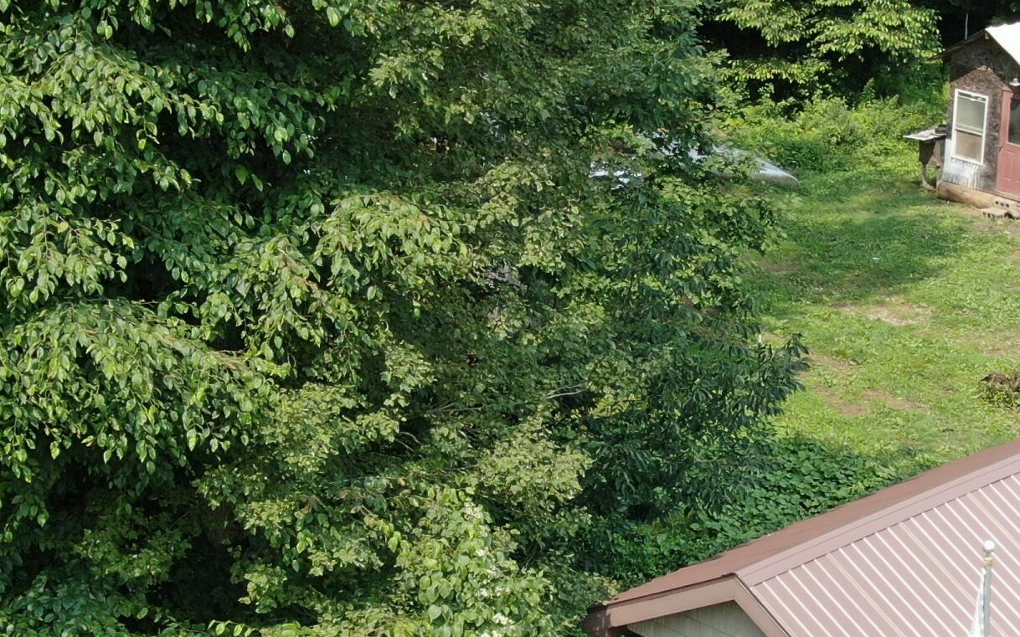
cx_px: 586
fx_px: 2613
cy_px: 384
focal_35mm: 94
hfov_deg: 22.1
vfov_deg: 13.9
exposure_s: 1/320
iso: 100
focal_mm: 6.21
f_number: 3.3
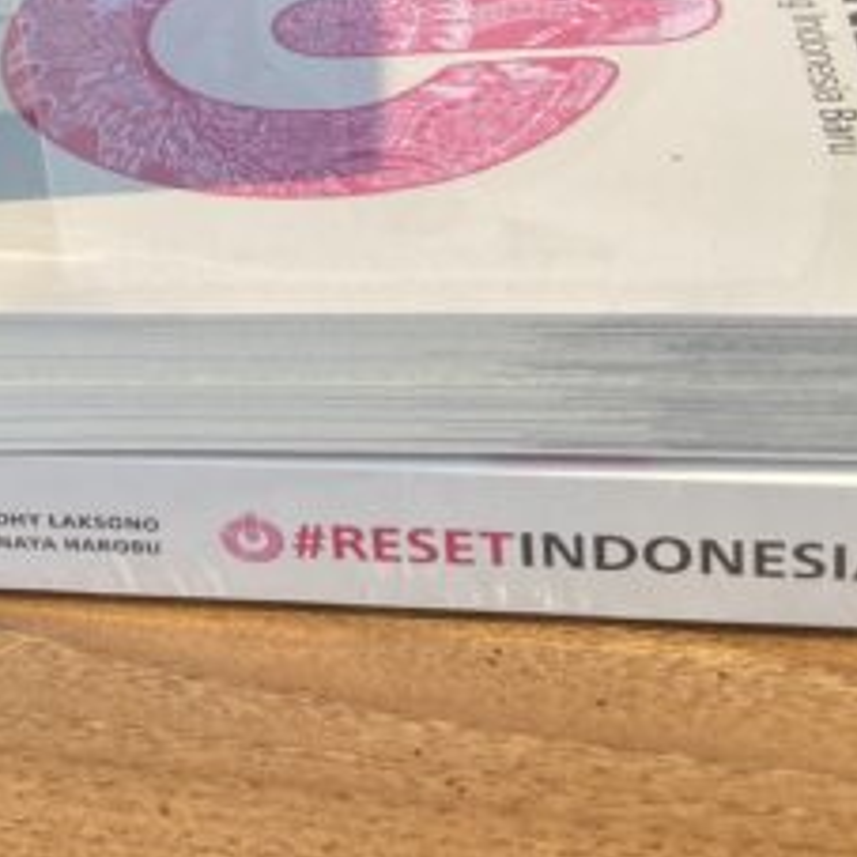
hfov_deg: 18.3
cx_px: -317
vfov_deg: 19.4
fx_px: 2437
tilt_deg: -26.7
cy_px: -2
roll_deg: +11.7
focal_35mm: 87
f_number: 1.8
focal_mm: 4.25
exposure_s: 1/324
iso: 32
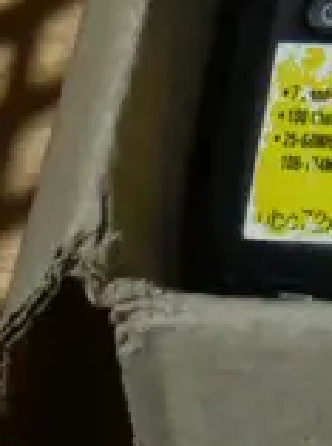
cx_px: 1368
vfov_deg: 5.9
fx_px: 4199
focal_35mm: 327
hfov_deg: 4.2
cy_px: -406
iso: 320
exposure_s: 1/60
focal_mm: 25
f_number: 5.3
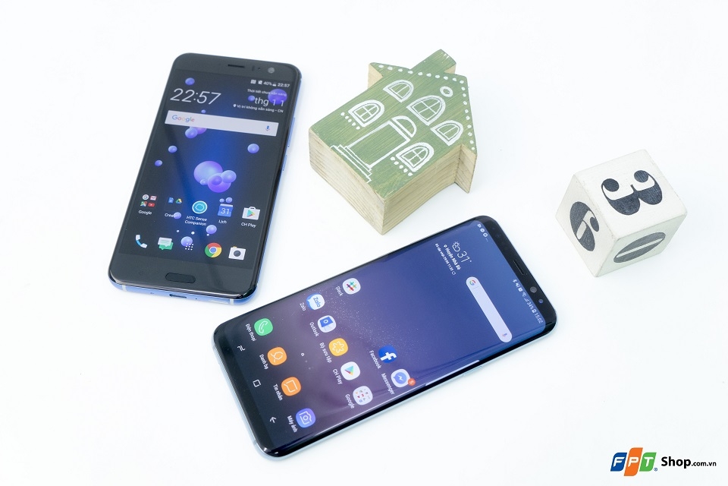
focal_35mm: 40
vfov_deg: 33.4
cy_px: 243
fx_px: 809
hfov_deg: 48.5
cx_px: 364
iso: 1000
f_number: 7.1
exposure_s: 1/40
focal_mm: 40
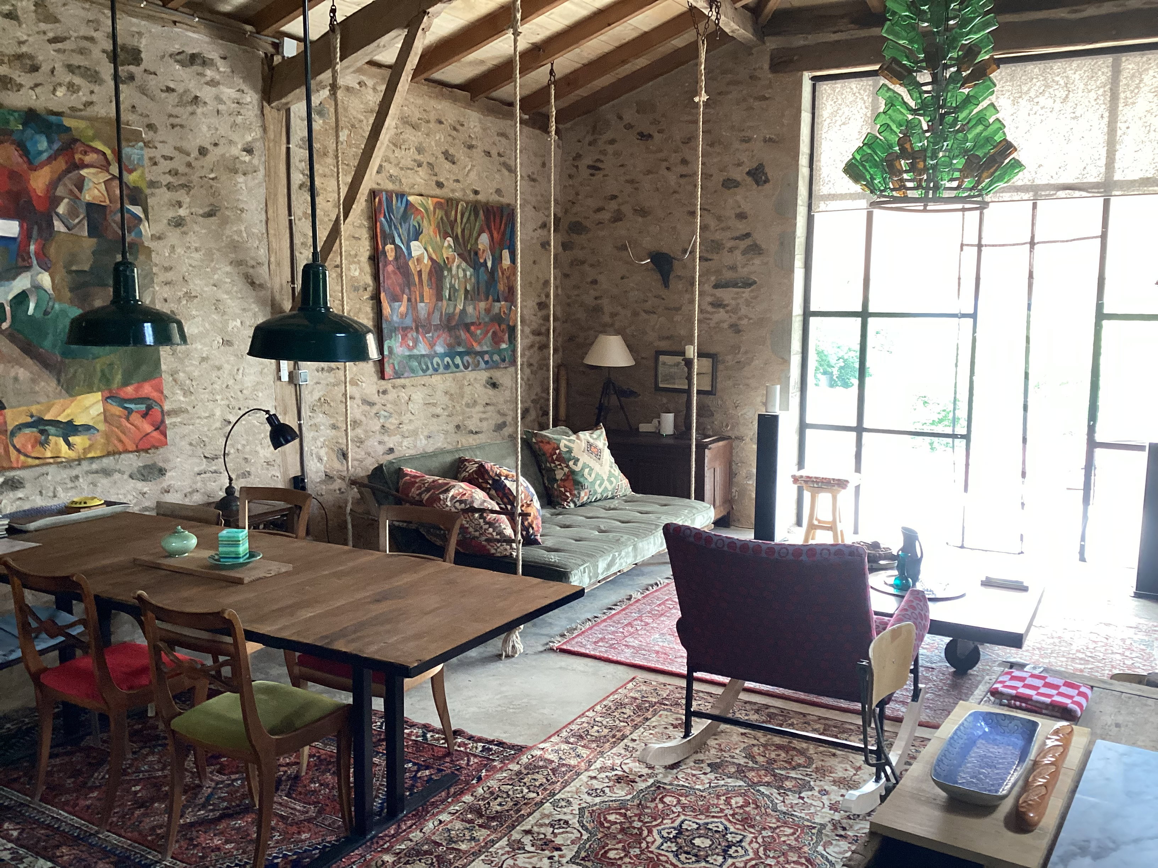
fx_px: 1037
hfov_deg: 58.4
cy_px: 434
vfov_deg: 45.4
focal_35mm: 31
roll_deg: -0.1
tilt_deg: -7.8
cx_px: 579
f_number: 2.4
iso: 125
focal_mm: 3.3
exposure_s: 1/60
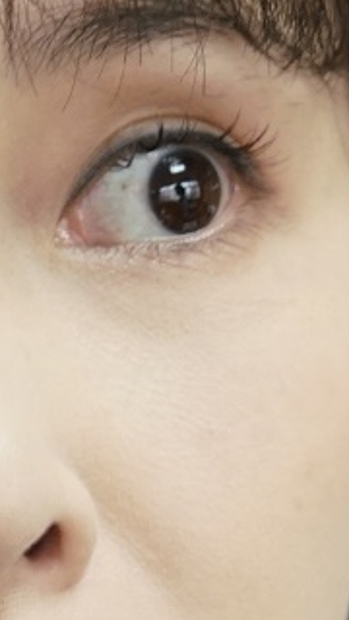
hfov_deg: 1.0
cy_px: 622
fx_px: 20565
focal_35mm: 1250
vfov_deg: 1.7
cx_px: 485
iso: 1000
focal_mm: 160
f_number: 2.8
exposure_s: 1/125
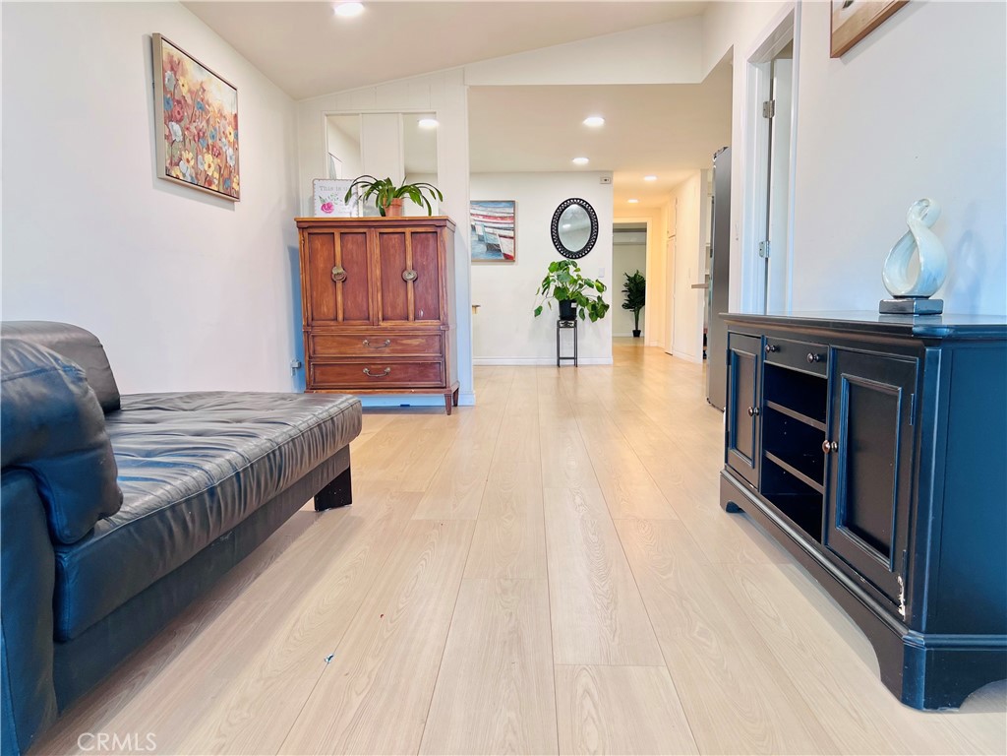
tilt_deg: -6.1
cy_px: 378
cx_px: 504
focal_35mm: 26
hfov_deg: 67.3
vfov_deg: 53.1
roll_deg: +0.6
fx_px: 756
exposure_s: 1/60
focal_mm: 5.7
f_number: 1.5
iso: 80
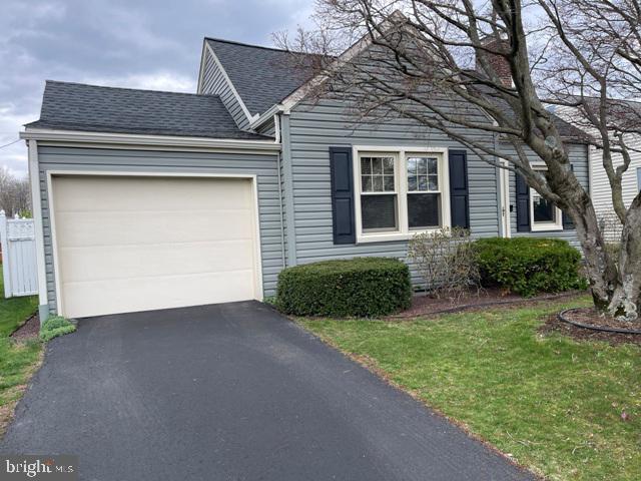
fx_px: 463
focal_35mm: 25
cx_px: 320
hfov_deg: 69.4
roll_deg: +2.5
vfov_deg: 54.9
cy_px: 240
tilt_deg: -1.4
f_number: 1.6
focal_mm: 5.1
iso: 32
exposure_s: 1/867
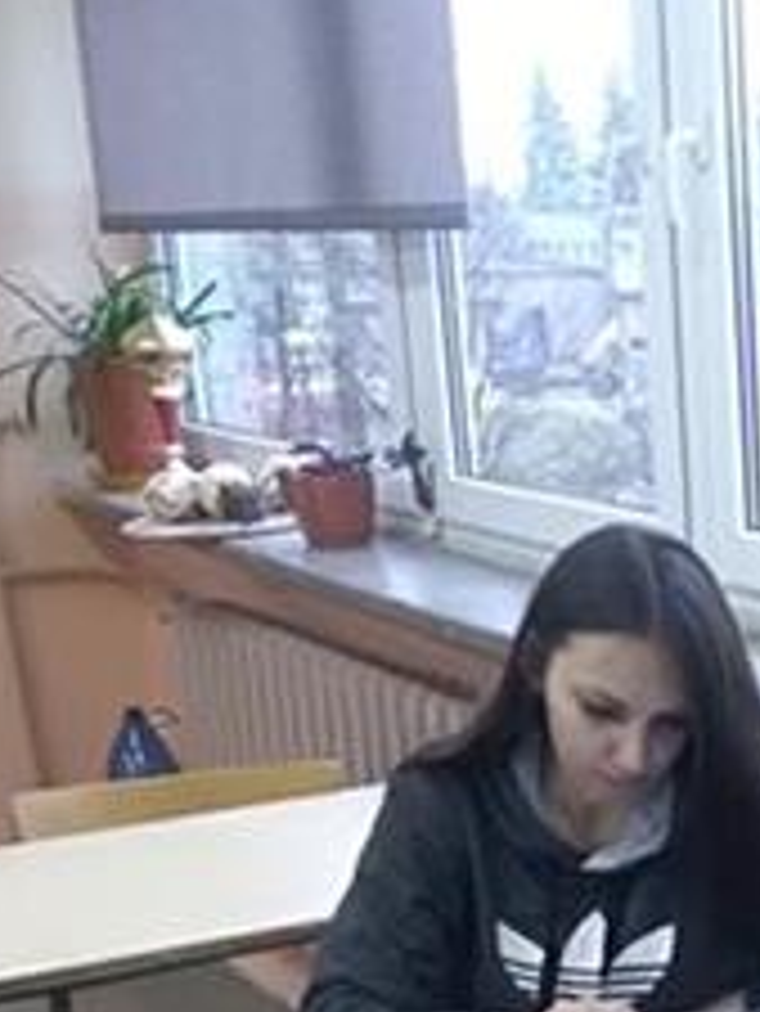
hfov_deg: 18.2
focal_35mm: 75
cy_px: 1115
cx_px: 1025
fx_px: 2193
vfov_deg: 24.3
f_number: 2
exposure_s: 1/25
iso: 723
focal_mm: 3.54
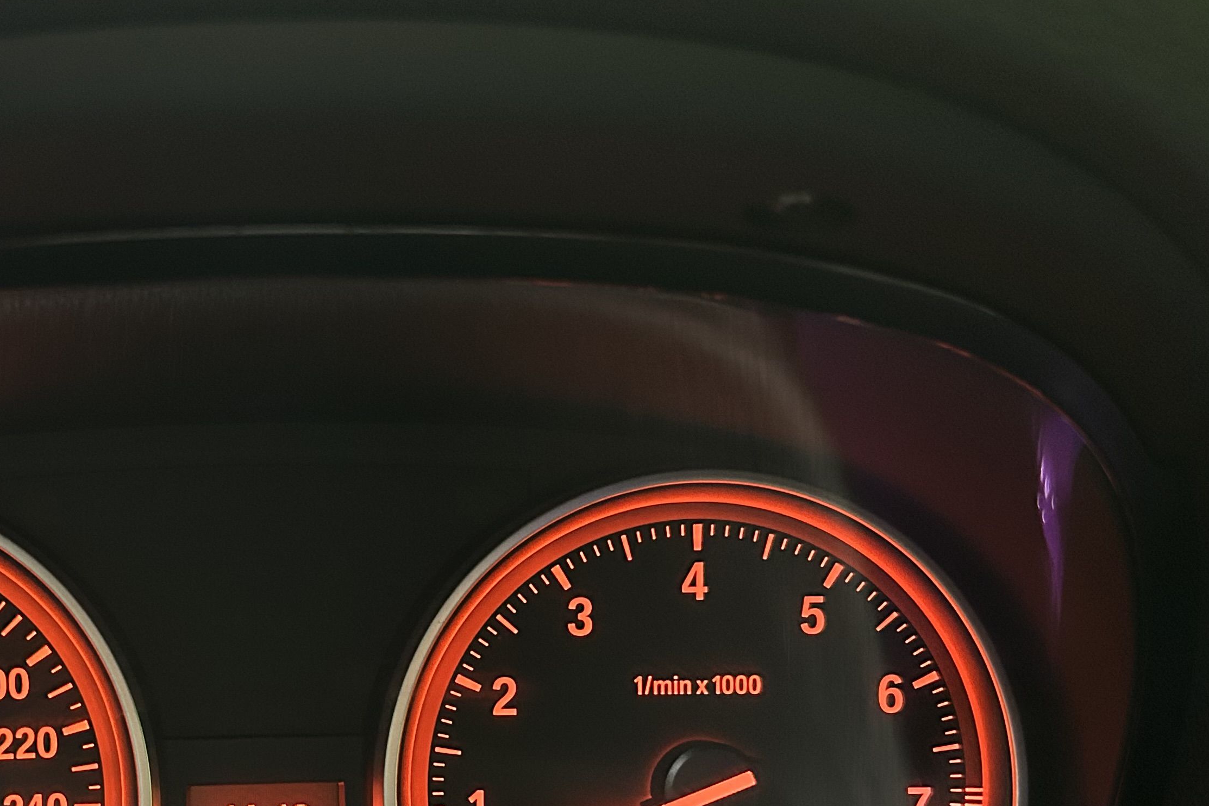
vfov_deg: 26.8
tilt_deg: -16.9
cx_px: 231
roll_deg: +0.8
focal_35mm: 49
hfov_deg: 38.7
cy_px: 677
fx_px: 1645
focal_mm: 5.7
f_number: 1.5
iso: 640
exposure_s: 1/33
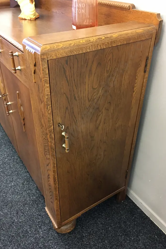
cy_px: 125
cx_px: 79
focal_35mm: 31
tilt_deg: -34.0
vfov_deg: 60.3
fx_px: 214
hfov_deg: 42.3
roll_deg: -0.6
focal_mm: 4.15
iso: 125
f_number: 2.2
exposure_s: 1/8
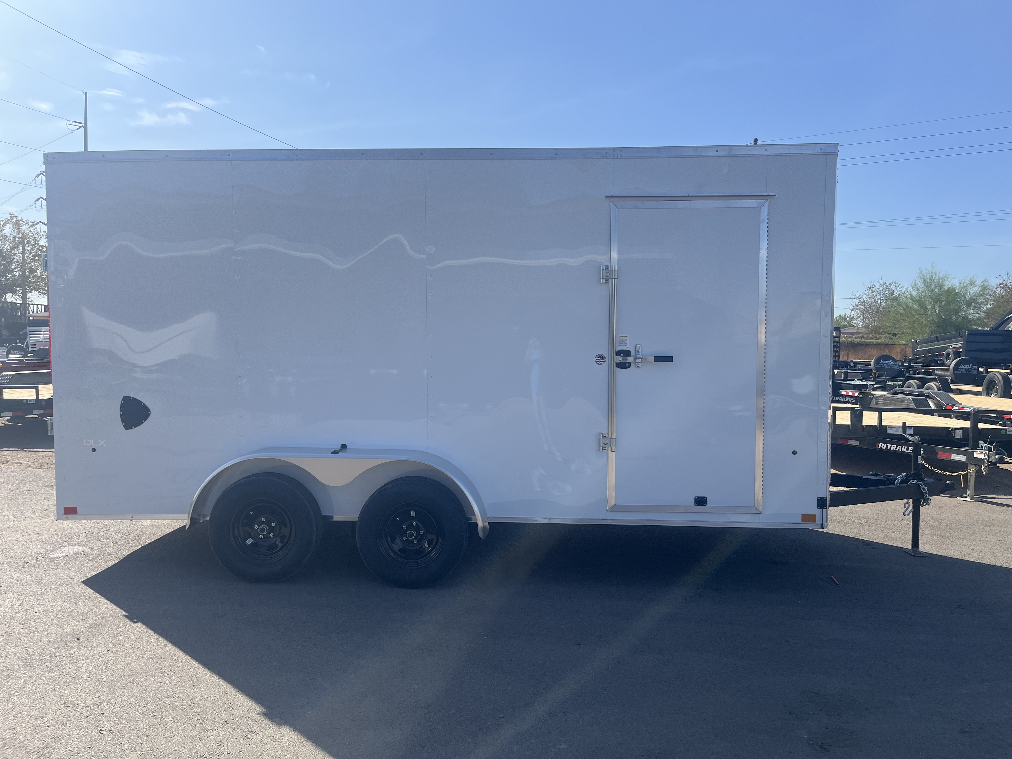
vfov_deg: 53.1
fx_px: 760
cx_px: 506
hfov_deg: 67.3
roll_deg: -0.9
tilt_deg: -4.0
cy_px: 380
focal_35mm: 26
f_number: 1.6
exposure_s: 1/2899
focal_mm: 5.1
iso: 50
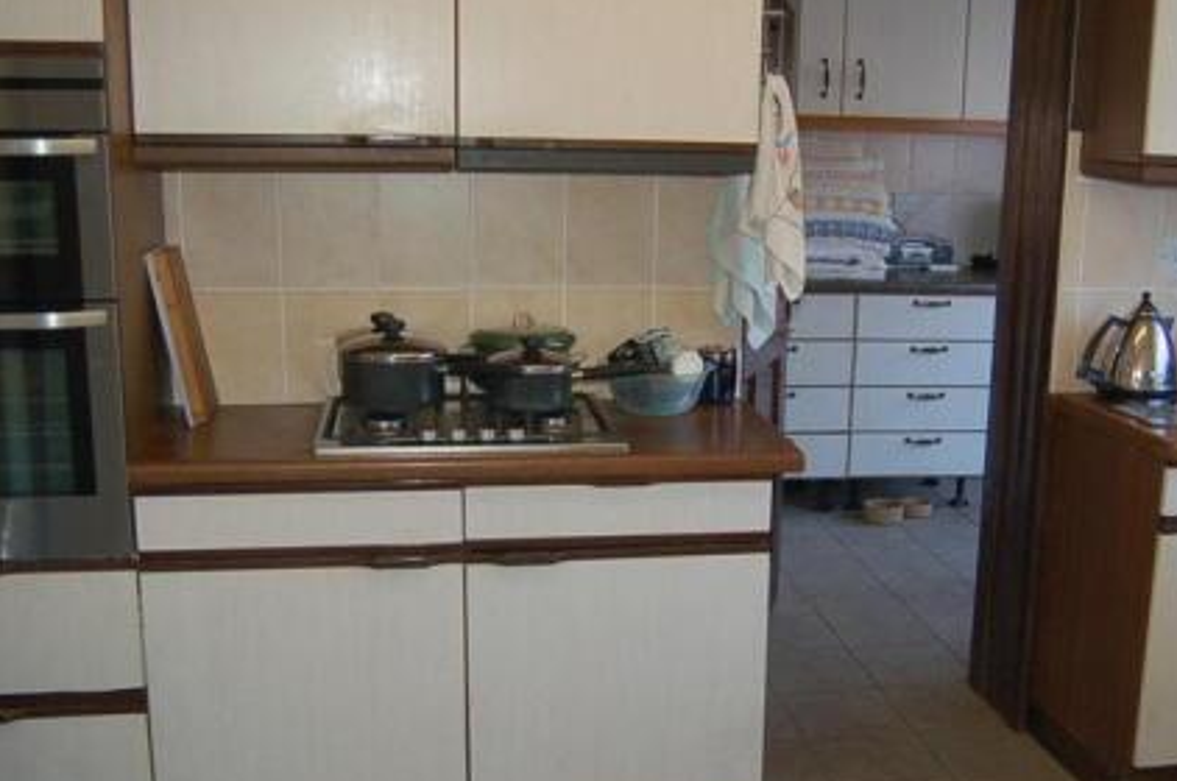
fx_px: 1371
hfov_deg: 46.3
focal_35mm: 42
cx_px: 683
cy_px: 399
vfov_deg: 31.8
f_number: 3.5
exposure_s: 1/60
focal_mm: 18
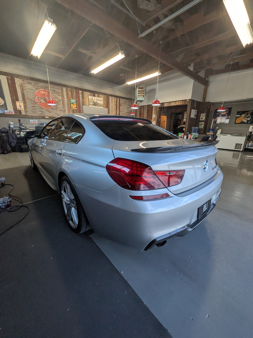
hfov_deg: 89.9
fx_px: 127
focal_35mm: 13
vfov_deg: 106.2
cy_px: 169
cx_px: 126
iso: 39
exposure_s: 1/40
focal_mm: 1.54
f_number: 2.2
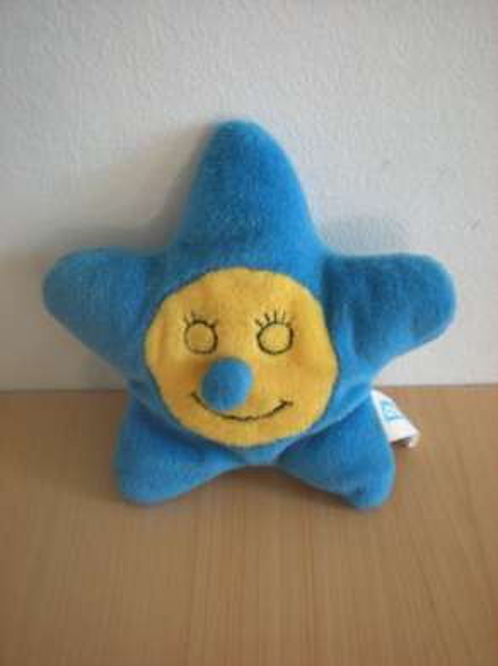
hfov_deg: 37.7
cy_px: 333
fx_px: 730
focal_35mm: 38
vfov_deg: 49.0
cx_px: 249
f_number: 3.1
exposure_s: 1/34.6
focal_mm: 6.3
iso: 200
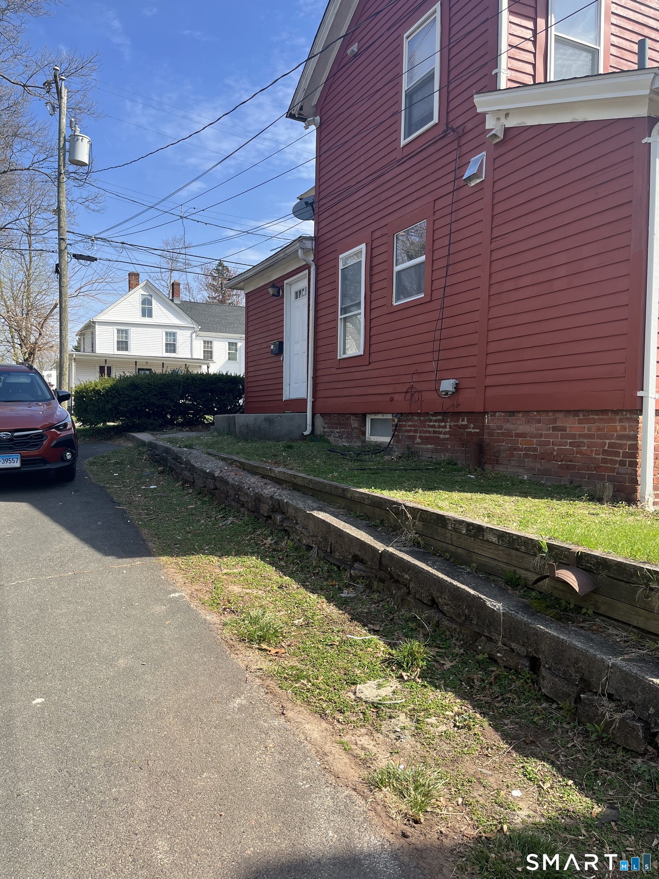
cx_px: 330
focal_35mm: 26
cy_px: 440
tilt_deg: -0.8
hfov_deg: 53.1
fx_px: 660
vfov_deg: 67.3
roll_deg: -0.7
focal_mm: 5.1
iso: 50
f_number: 1.6
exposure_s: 1/1497
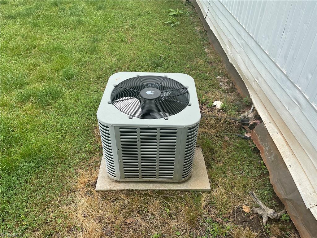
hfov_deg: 69.4
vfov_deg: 54.9
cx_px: 158
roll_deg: +2.0
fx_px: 229
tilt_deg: -39.9
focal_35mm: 25
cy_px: 119
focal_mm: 5.1
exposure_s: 1/1403
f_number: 1.6
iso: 32
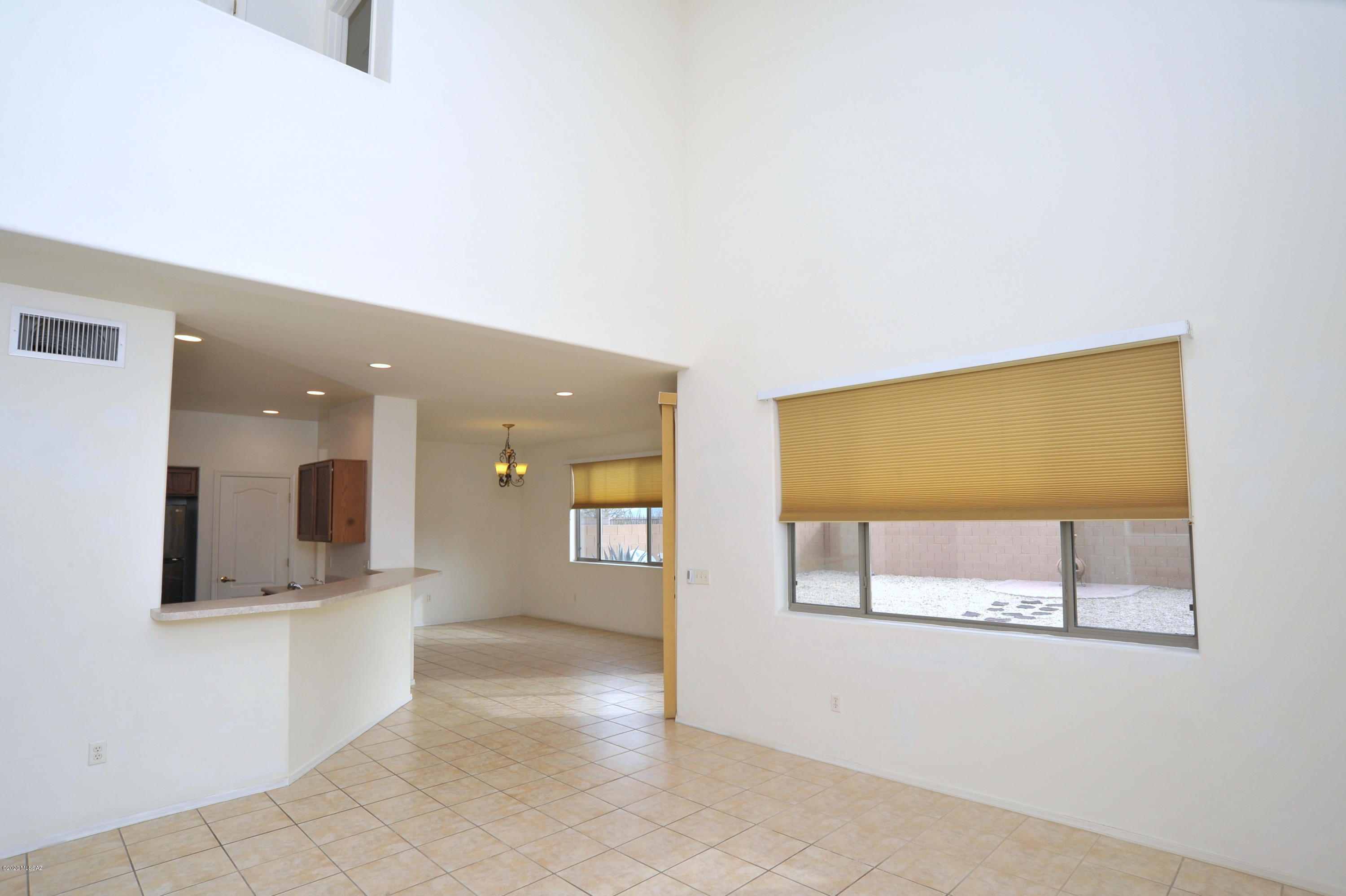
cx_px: 673
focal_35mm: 18
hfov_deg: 90.0
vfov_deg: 67.3
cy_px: 448
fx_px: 673
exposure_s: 1/100
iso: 640
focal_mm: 18
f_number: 14
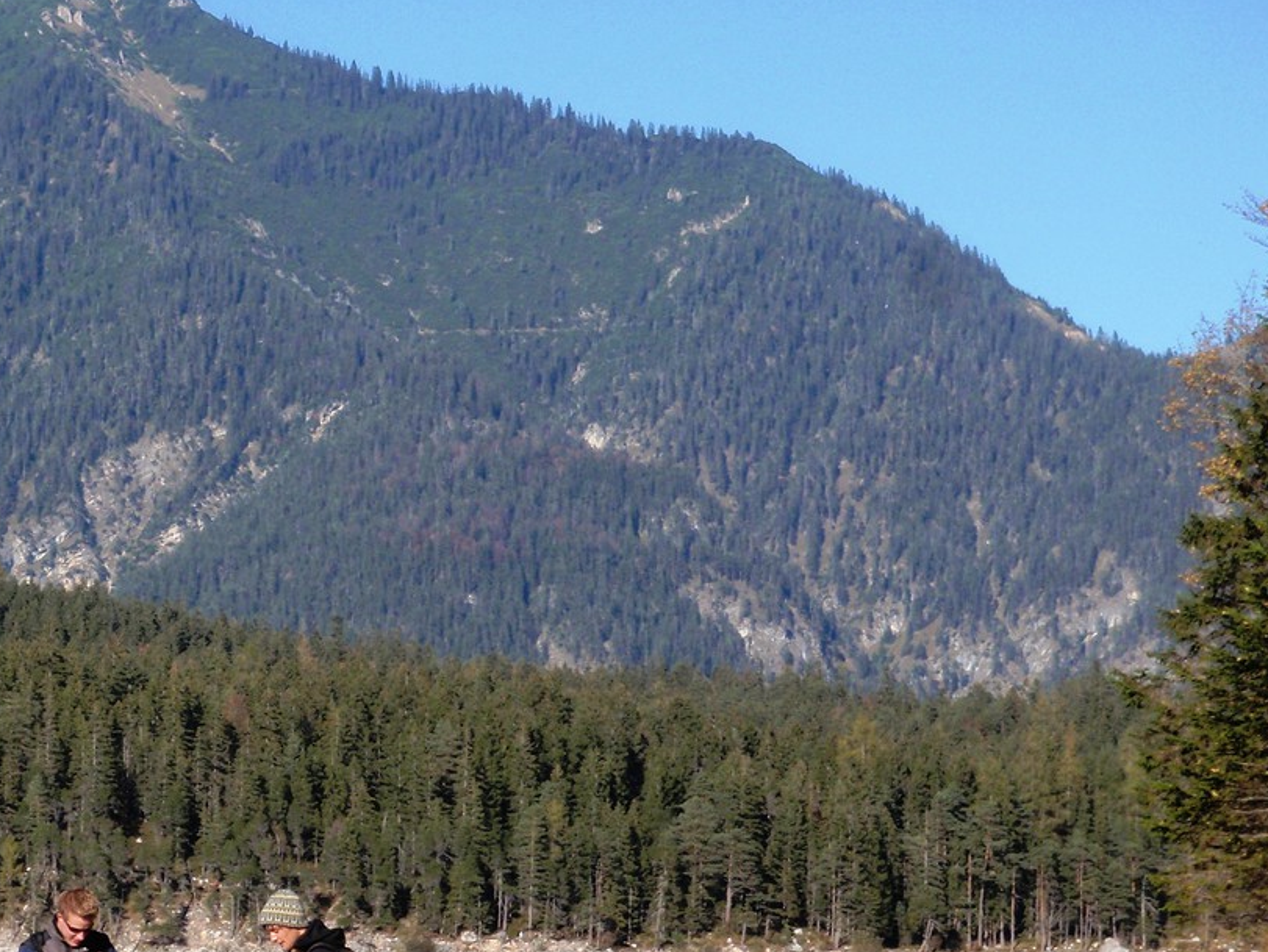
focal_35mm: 176
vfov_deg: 8.4
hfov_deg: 11.2
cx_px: 219
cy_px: 677
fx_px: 6450
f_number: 6.3
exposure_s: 1/250
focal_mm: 18.2
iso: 64
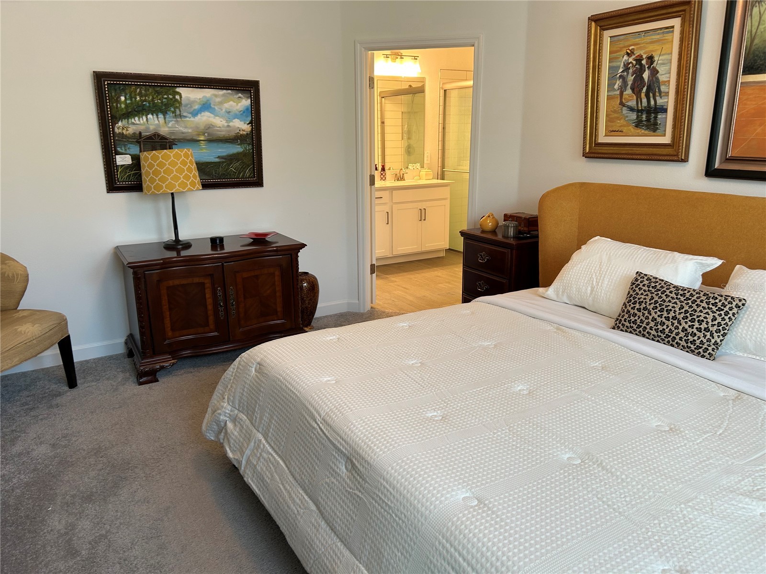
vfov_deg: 53.1
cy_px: 287
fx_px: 575
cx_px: 383
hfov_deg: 67.3
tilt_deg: -14.7
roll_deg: +0.6
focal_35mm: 26
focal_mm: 5.7
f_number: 1.5
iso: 64
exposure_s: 1/60
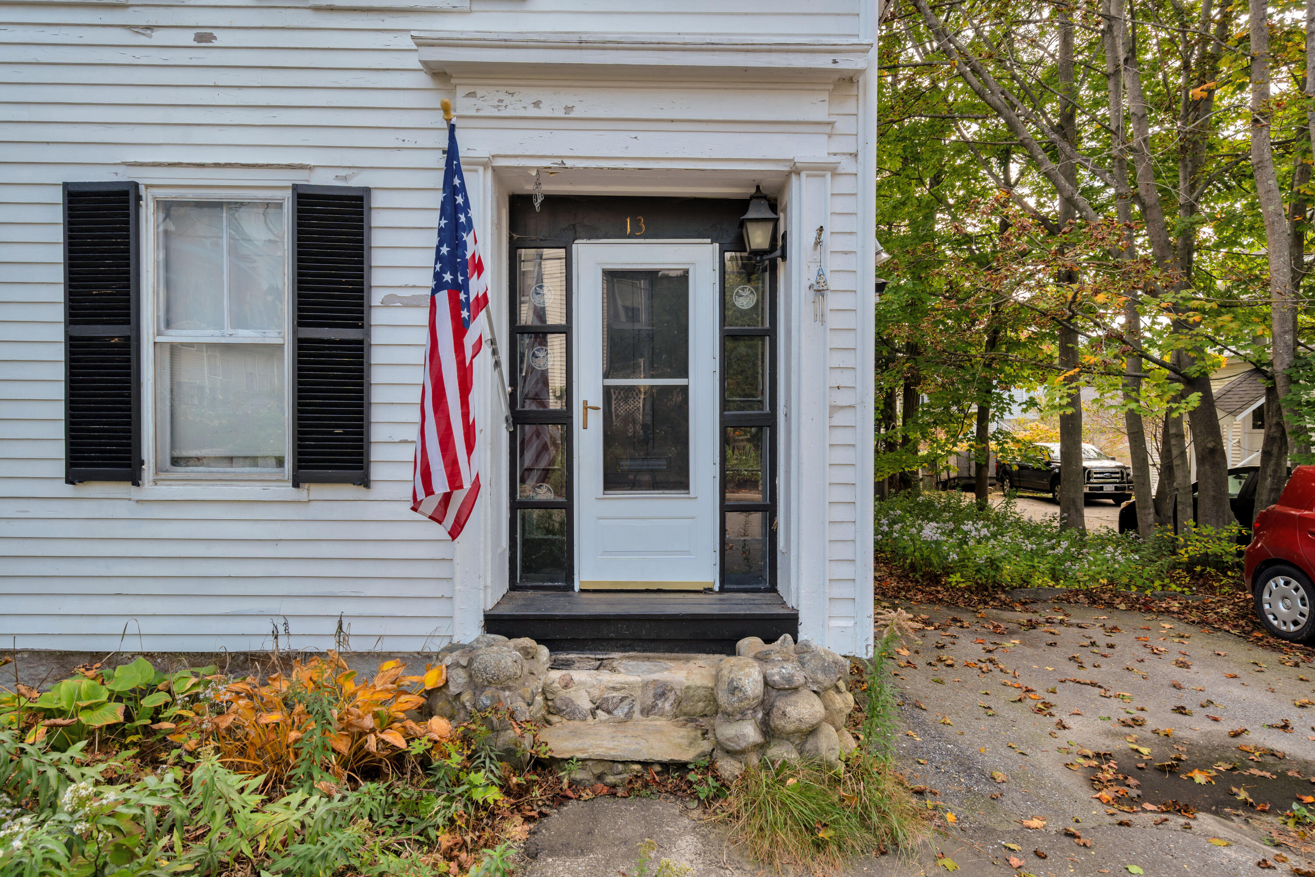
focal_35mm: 20
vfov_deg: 61.9
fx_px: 730
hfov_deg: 84.0
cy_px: 438
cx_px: 658
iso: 100
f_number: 8
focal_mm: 20
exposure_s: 1/50
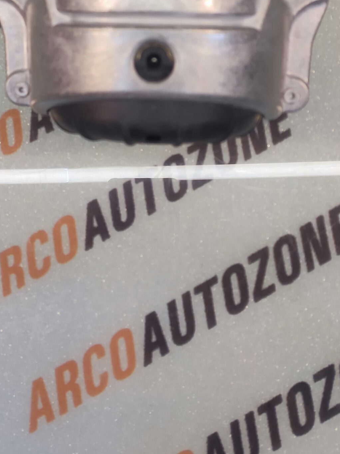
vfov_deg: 53.7
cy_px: 102
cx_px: 138
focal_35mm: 32
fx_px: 420
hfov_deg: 43.9
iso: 106
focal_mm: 4.74
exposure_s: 1/50
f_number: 1.79
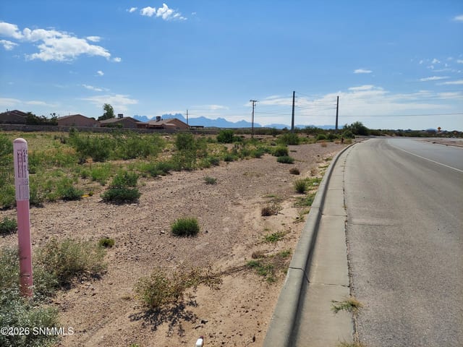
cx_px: 232
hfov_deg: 71.6
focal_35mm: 24
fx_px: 321
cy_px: 174
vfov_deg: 56.8
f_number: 1.8
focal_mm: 5.23
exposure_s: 1/3712
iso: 50
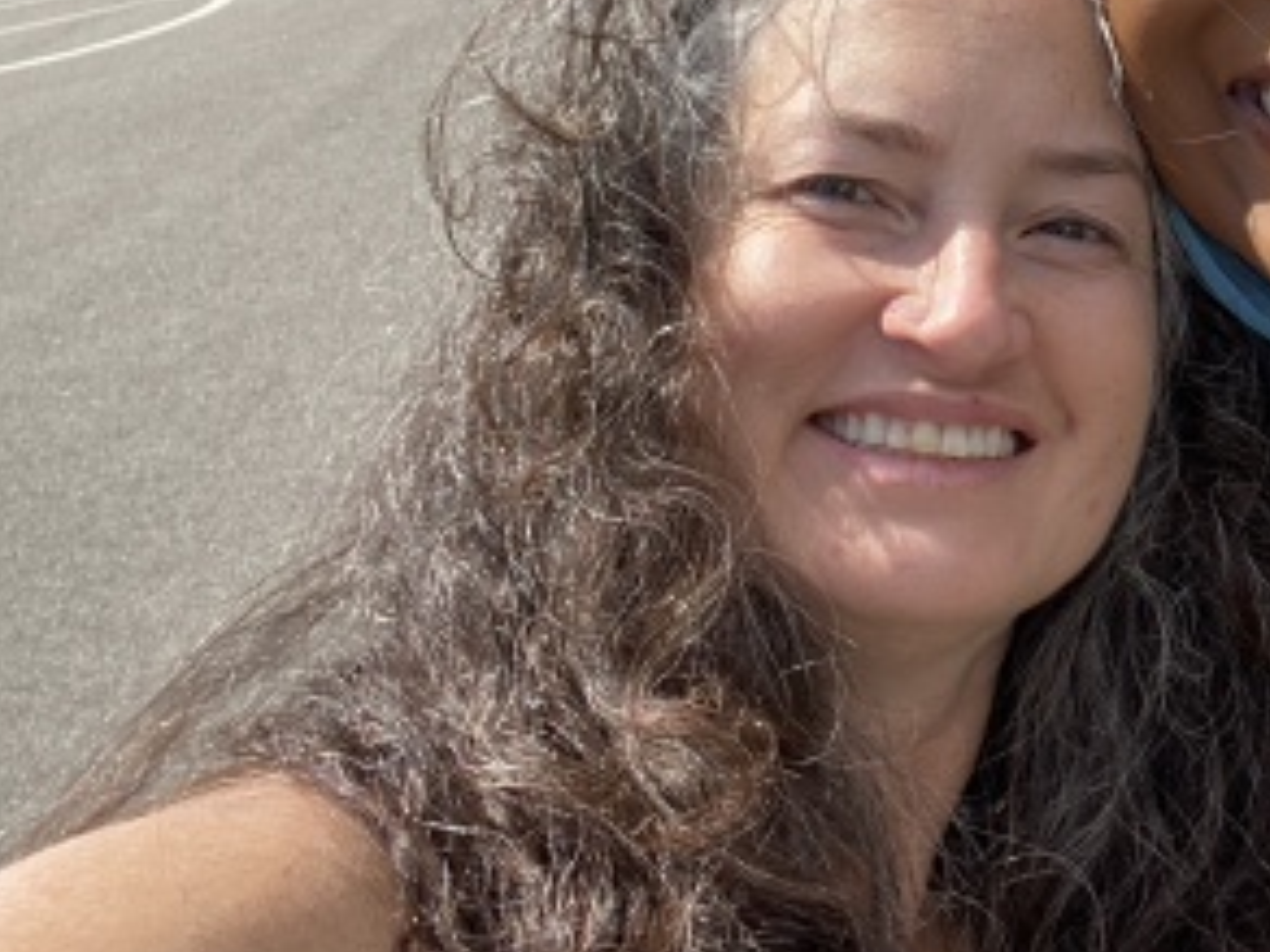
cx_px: 1218
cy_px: 122
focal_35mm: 63
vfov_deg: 22.8
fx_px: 2311
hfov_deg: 29.1
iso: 25
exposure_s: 1/440
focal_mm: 2.71
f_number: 2.2
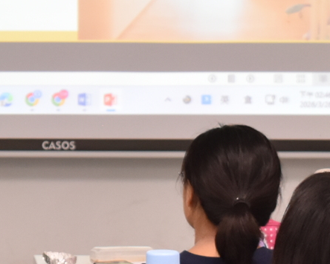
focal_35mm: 274
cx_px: -138
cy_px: -58
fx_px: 2676
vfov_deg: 5.6
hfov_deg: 7.0
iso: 1250
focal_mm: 45
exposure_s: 1/50
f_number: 5
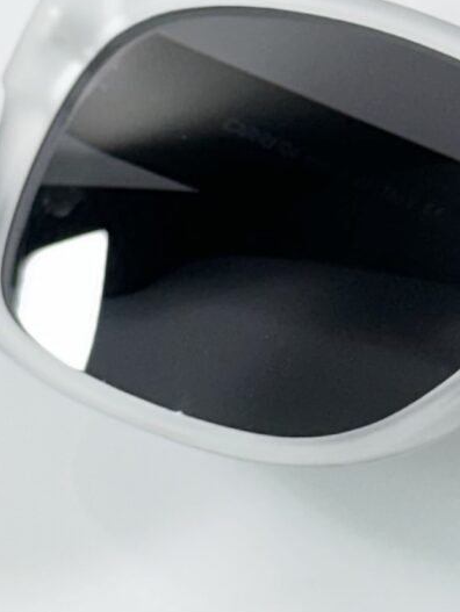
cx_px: 757
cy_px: 304
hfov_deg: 6.3
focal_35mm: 233
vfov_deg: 8.5
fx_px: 4123
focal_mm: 6.86
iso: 80
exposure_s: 1/100
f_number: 1.78
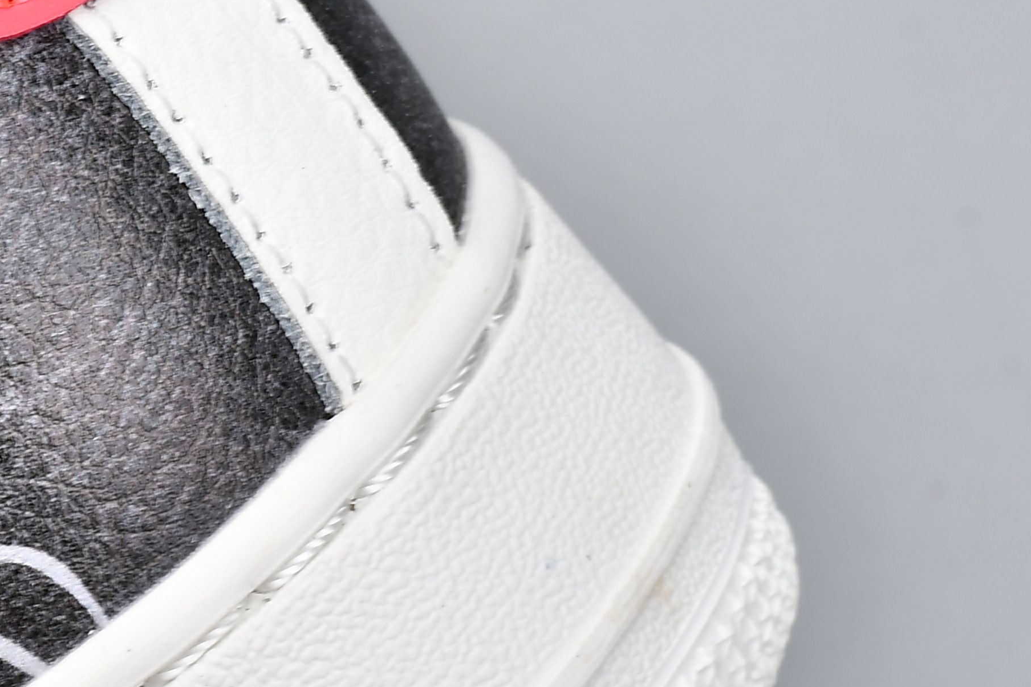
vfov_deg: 5.9
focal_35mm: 231
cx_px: -302
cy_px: 89
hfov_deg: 8.8
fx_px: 6615
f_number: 14
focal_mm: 50
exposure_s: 1/125
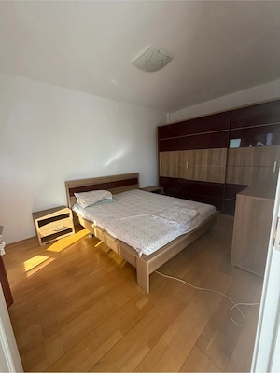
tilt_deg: -12.3
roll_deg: +0.9
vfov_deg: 102.1
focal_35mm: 14
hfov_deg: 85.7
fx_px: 151
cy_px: 186
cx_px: 140
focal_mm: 2.22
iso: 125
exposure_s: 1/121
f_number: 2.2
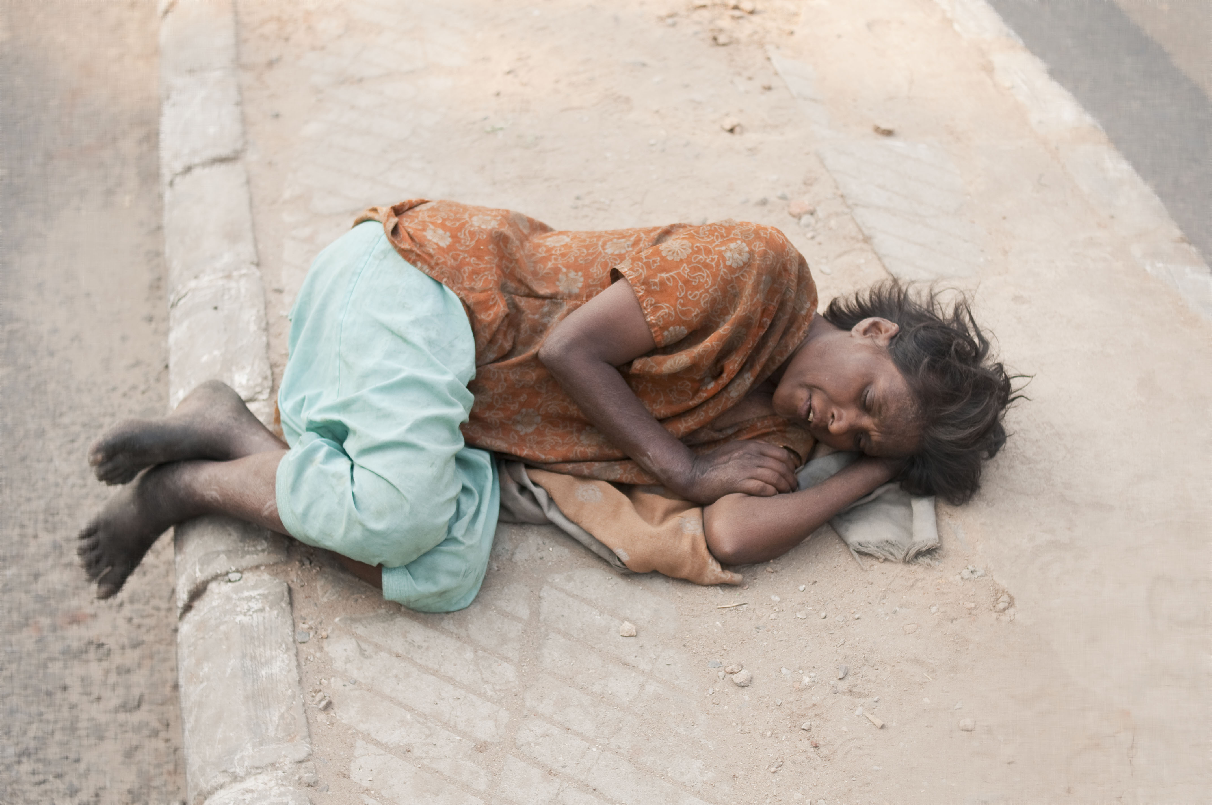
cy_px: 402
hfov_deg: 37.9
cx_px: 606
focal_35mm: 52
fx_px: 1765
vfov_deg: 25.7
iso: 200
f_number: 3.2
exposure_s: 1/500
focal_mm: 35
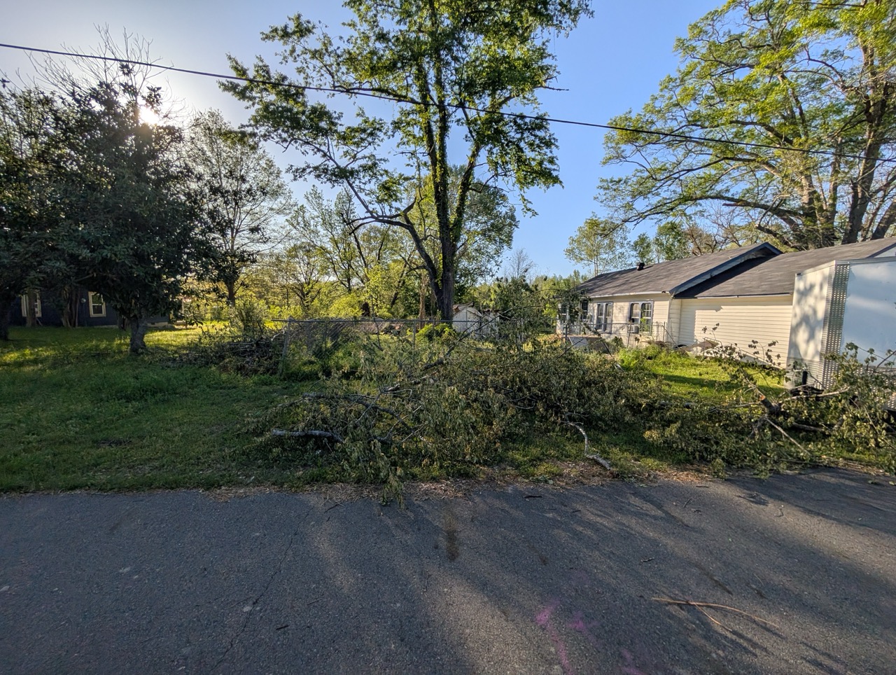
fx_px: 311
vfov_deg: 94.6
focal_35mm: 12
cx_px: 448
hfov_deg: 110.5
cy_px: 338
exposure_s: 1/4878
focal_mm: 2.02
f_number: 1.7
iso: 54
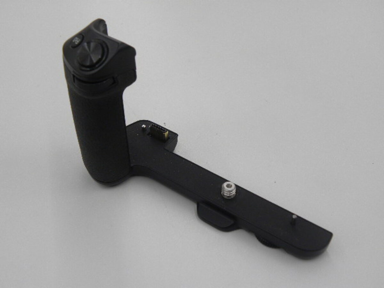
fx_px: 510
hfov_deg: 41.2
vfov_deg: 31.5
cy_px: 144
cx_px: 192
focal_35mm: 46
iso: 69
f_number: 3.2
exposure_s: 1/71.1
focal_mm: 8.2
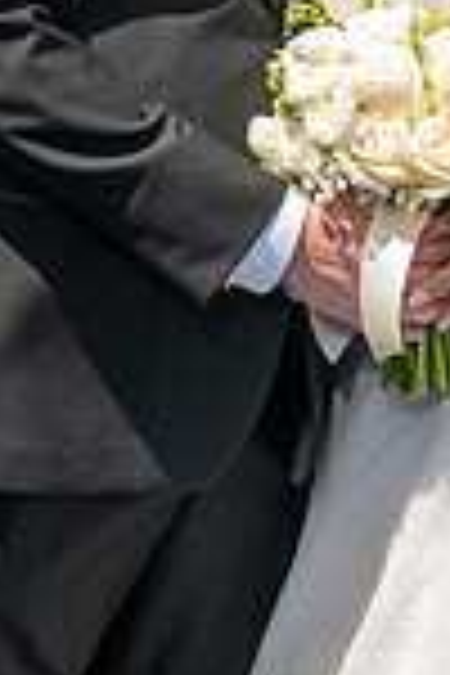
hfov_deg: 7.3
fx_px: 3543
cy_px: -164
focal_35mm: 189
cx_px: 144
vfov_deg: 10.7
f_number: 10
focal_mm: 49
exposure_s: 1/200
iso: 200
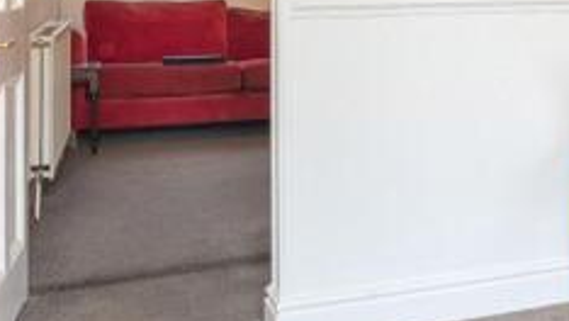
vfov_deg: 18.0
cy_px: -11
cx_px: 677
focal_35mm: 65
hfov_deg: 28.3
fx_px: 981
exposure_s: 1/200
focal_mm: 6.76
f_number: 1.8
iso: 50
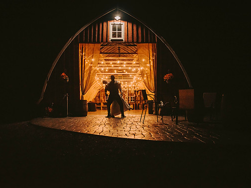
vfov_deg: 44.2
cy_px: 93
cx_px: 116
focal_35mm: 32
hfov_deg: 56.7
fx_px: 232
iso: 1250
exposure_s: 1/160
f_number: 2.8
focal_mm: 28
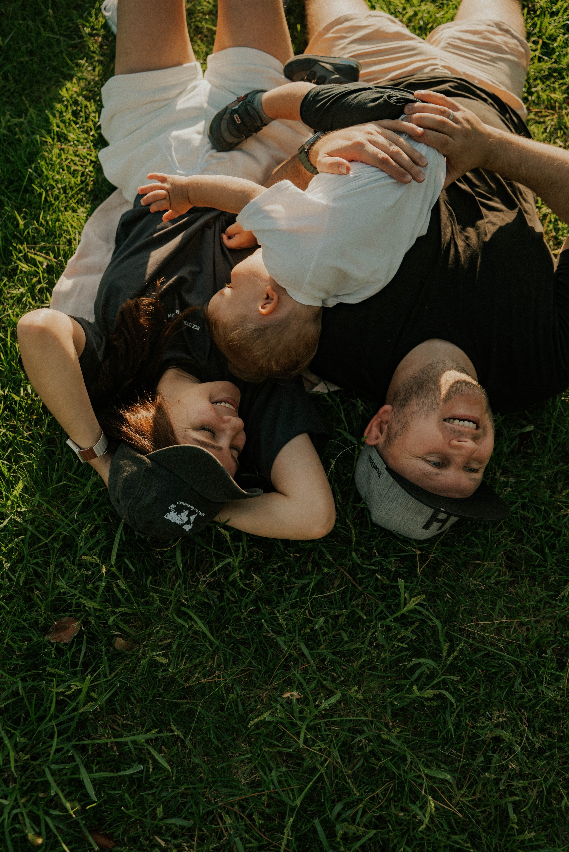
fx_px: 664
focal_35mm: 28
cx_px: 284
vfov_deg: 65.5
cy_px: 426
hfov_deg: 46.4
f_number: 3.5
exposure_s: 1/400
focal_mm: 28
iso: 100
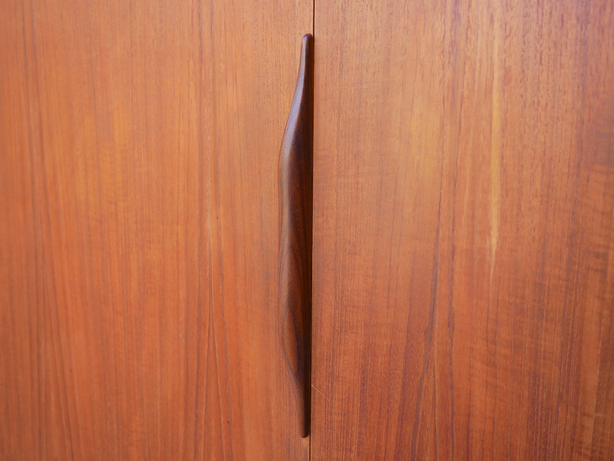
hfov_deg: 46.8
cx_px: 307
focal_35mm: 40
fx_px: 710
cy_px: 230
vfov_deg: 36.0
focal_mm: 20
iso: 200
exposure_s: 1/200
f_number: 2.2
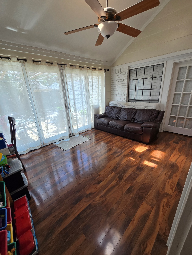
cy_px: 128
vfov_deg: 106.2
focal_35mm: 13
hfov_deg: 89.9
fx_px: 96
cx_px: 96
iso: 80
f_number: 2.2
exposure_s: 1/120
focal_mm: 2.2
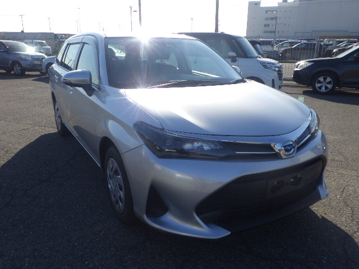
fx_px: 290
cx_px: 180
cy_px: 134
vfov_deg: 49.7
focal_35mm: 28
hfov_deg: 63.4
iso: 125
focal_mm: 5
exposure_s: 1/800
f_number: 4.2
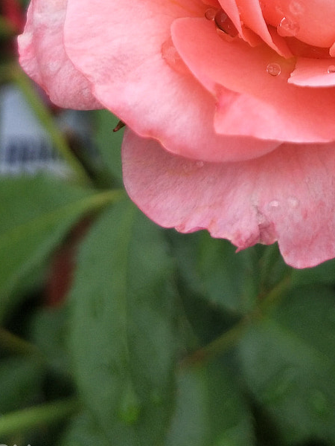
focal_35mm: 64
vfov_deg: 27.8
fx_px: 826
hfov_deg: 22.4
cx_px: 293
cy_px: -36
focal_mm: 4.1
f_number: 1.7
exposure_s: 1/113
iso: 33
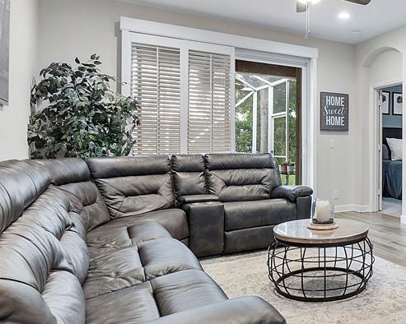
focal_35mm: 31
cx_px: 368
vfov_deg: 47.0
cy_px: 146
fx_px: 372
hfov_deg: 50.5
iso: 250
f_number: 9
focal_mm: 10
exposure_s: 1/3
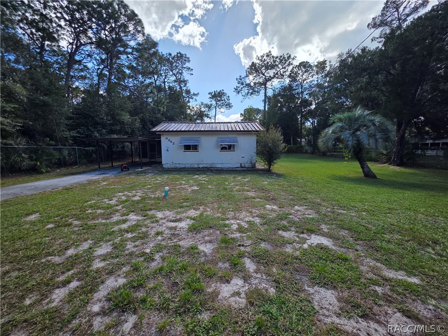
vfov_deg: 89.9
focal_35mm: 13
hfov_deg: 106.2
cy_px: 168
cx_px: 224
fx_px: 168
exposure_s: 1/1235
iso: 40
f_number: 1.9
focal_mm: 2.2
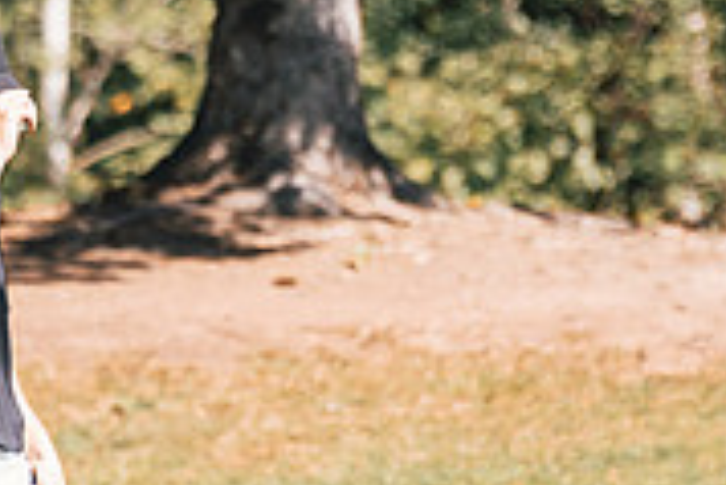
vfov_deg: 1.6
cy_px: 461
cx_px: -7
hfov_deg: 2.5
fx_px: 16953
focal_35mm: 840
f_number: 2.8
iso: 400
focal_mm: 150
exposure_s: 1/5000
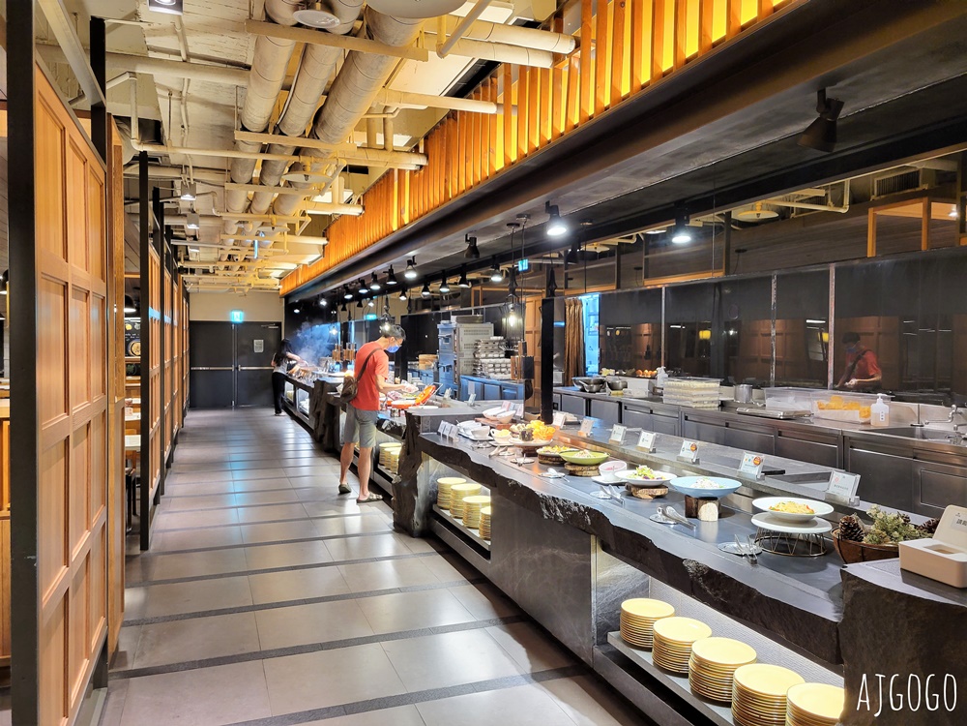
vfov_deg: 53.1
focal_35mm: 26
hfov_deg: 67.3
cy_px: 363
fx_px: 726
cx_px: 484
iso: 250
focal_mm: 5.4
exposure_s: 1/40
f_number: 1.8
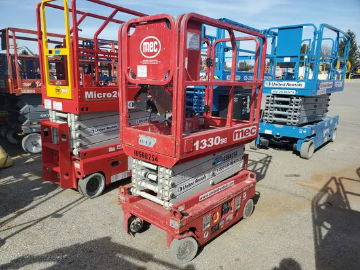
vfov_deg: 53.1
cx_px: 180
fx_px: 271
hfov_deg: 67.3
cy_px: 135
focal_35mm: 26
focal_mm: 4.3
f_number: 2.4
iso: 50
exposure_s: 1/1212
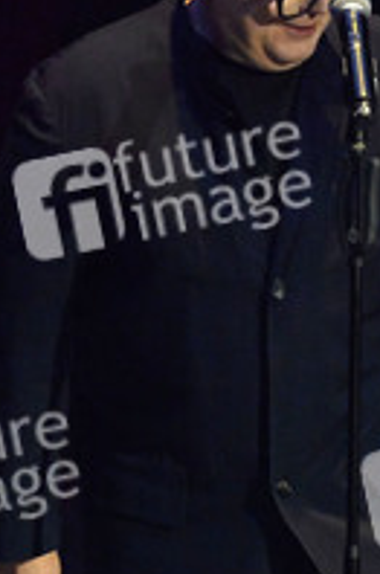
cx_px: 247
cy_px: 336
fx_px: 9024
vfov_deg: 3.6
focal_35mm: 567
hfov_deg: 2.4
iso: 6400
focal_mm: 280
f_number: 5.6
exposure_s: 1/640
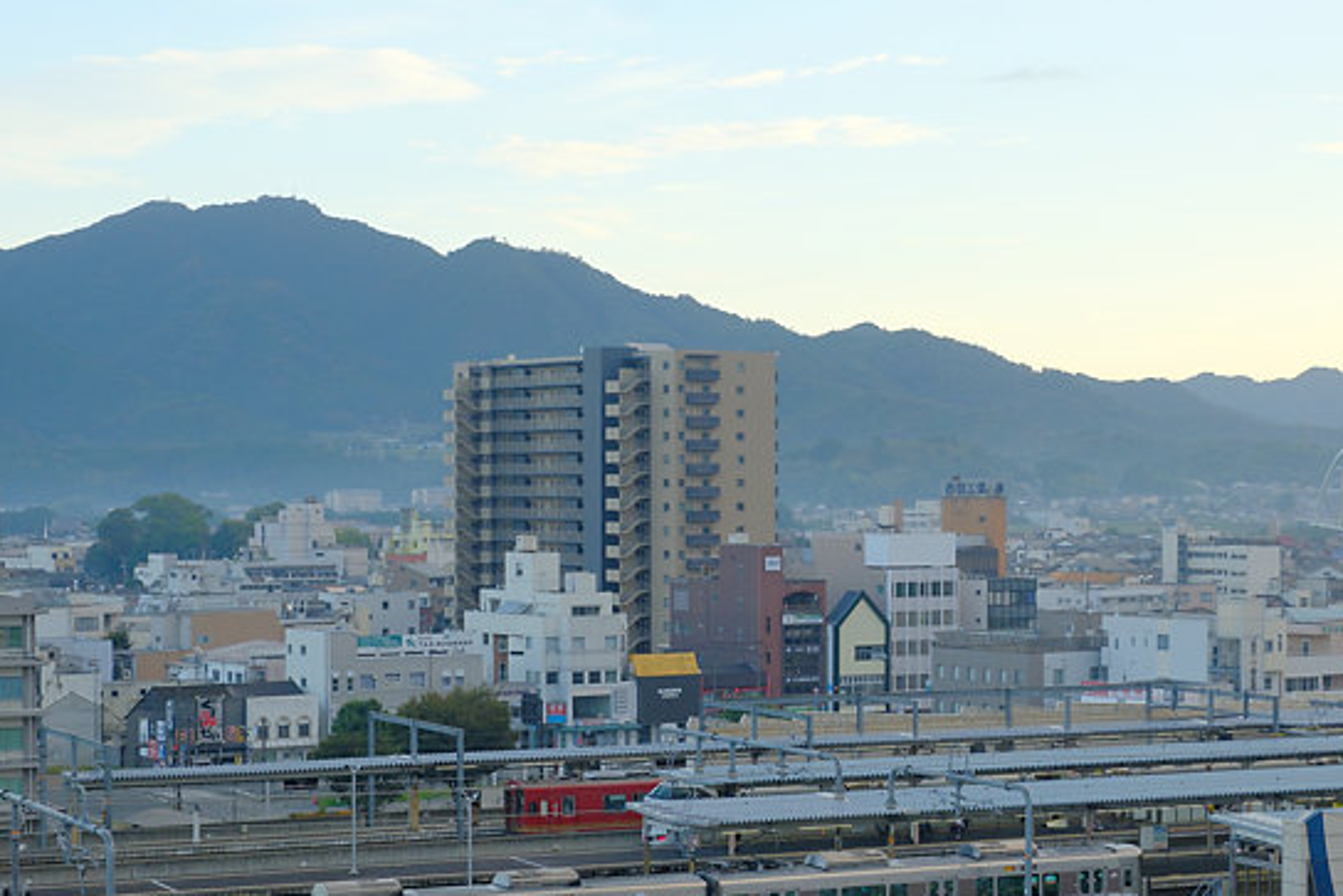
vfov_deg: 18.9
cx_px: 802
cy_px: 587
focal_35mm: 72
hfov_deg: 28.0
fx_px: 2687
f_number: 8
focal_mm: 34
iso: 500
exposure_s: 1/120
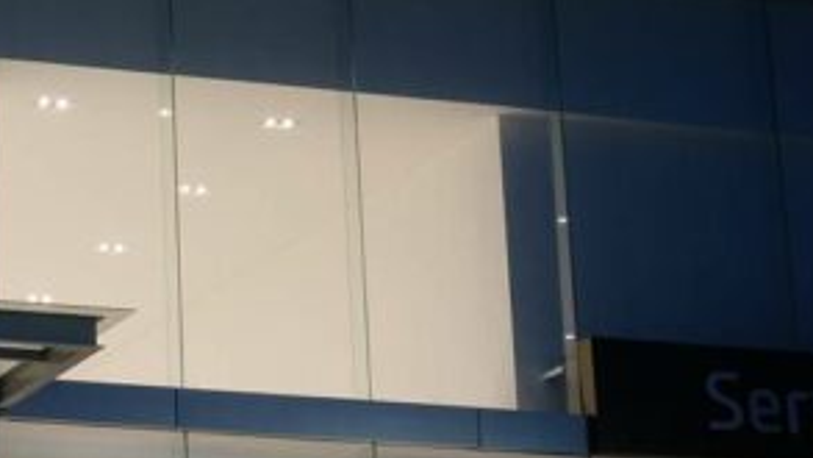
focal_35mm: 128
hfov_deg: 16.0
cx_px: -211
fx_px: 2760
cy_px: 226
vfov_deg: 9.5
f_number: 16
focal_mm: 23
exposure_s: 1.2
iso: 200
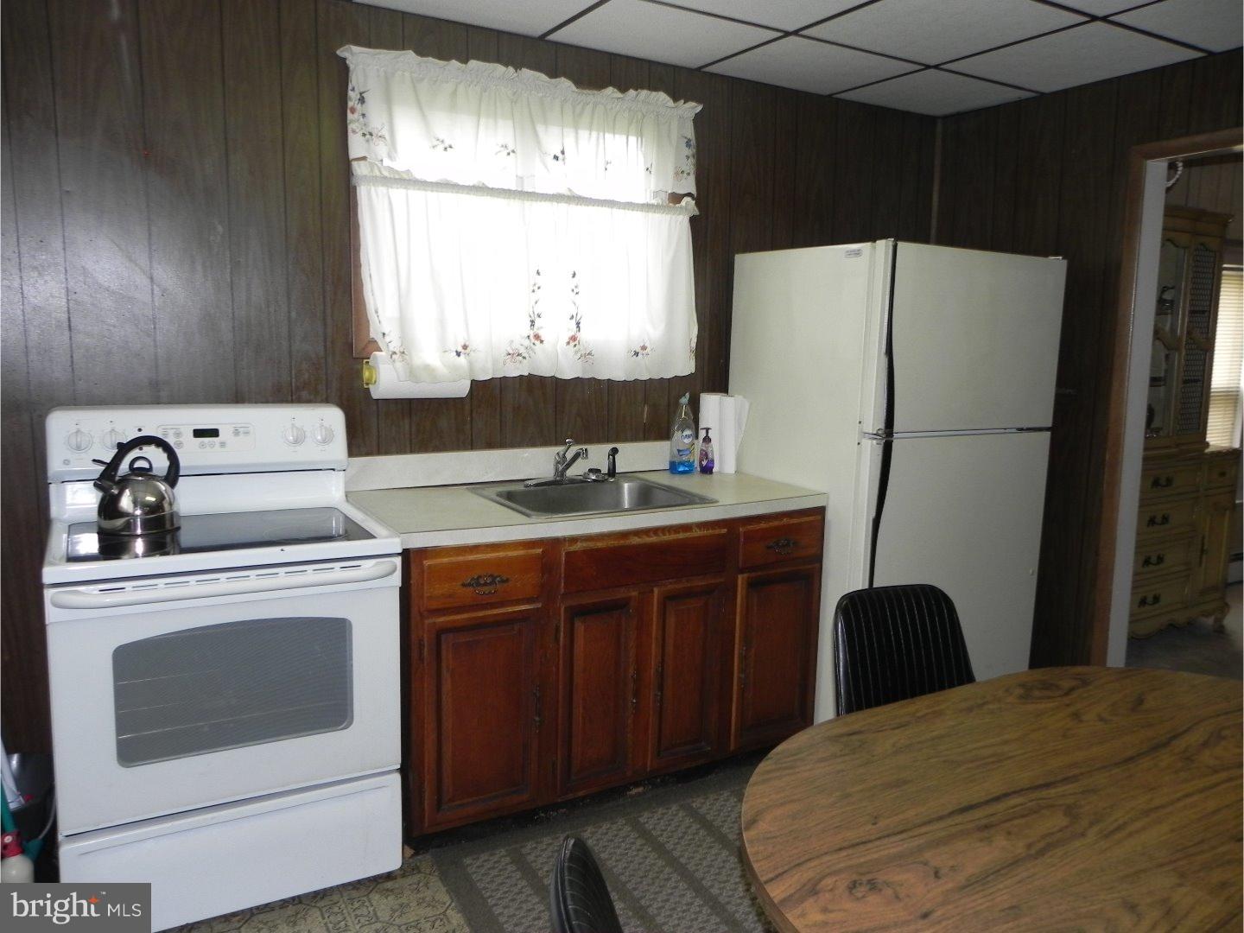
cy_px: 466
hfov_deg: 67.3
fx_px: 934
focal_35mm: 26
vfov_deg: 53.1
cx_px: 622
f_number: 2.8
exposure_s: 1/36.2
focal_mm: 4.6
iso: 160
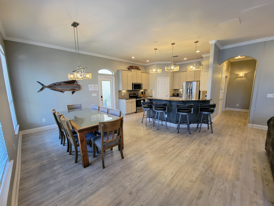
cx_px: 137
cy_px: 103
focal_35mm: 13
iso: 160
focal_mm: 2.2
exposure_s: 1/59
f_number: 2.2
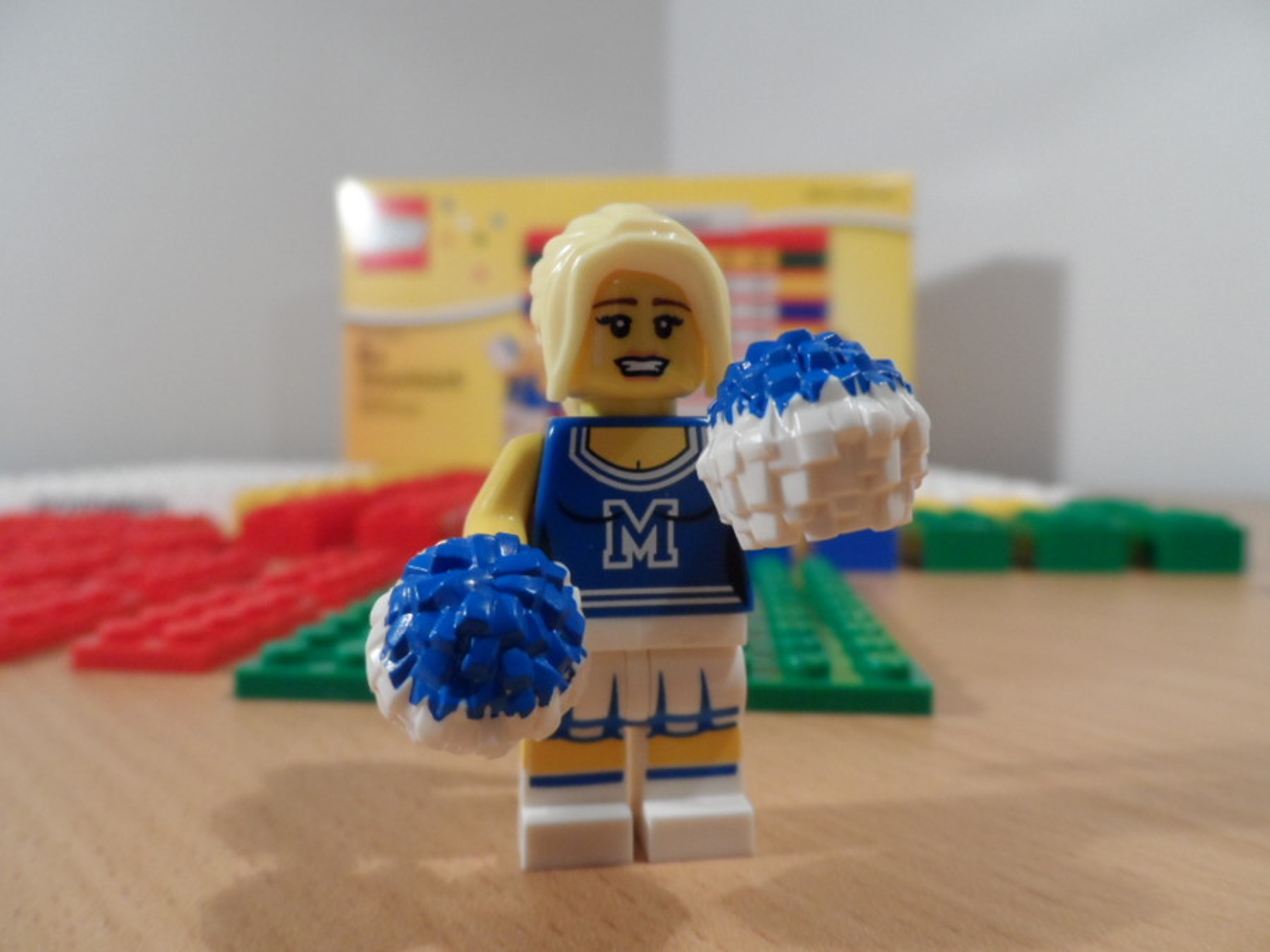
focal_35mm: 24
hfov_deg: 71.6
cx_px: 635
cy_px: 476
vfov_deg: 56.8
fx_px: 881
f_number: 3.2
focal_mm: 4
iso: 200
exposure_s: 1/30
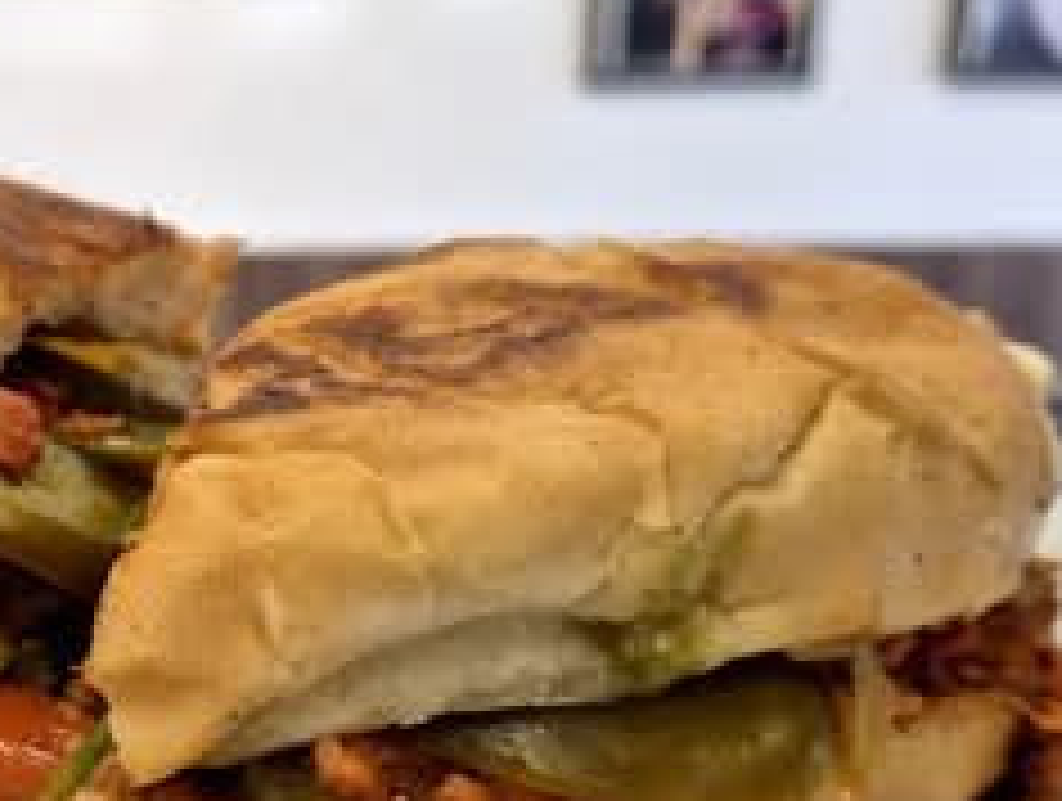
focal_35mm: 57
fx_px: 1752
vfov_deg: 25.6
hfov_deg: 32.2
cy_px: 536
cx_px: 117
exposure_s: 1/60
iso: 64
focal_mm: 5.4
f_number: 1.8
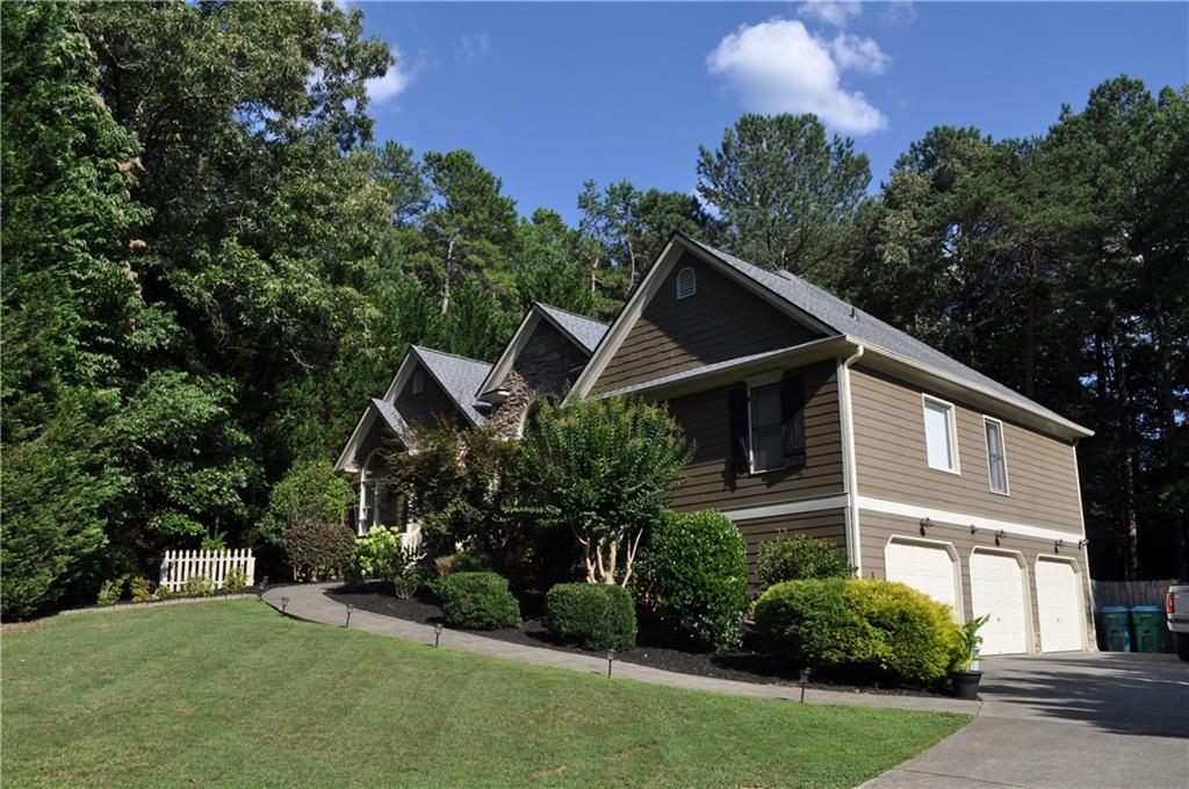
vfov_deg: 47.8
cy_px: 394
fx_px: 890
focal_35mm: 27
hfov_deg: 67.5
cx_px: 594
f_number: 9
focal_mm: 18
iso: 200
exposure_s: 1/320
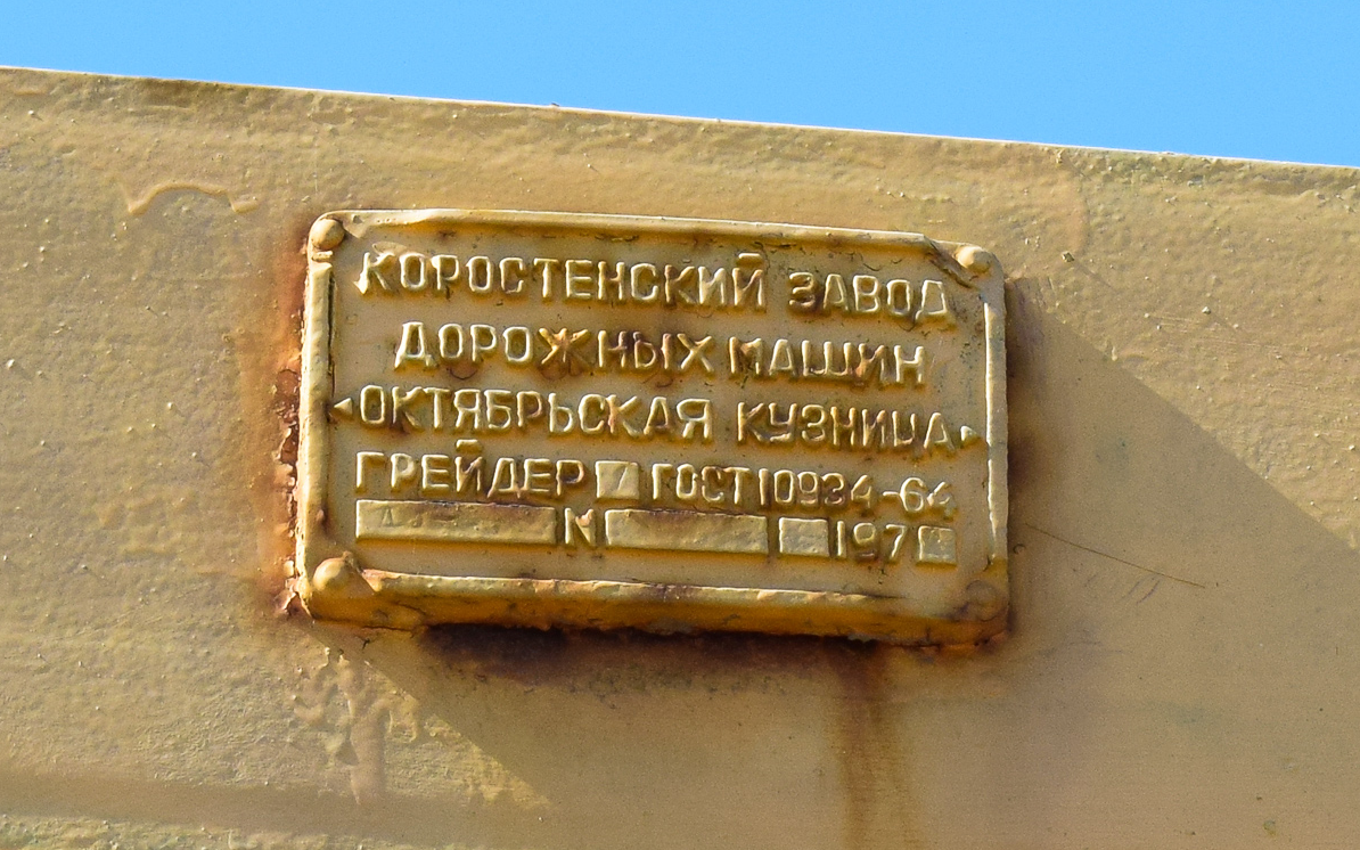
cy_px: 416
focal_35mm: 85
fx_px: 3132
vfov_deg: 15.4
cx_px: 679
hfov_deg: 24.5
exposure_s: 1/320
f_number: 10
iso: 400
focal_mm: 55
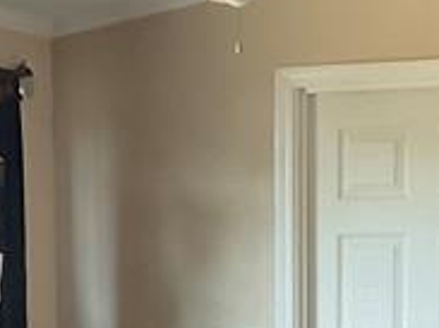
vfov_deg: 8.7
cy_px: 627
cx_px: 206
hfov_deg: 12.2
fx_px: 2053
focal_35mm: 162
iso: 125
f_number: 1.8
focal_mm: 3
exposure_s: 1/60
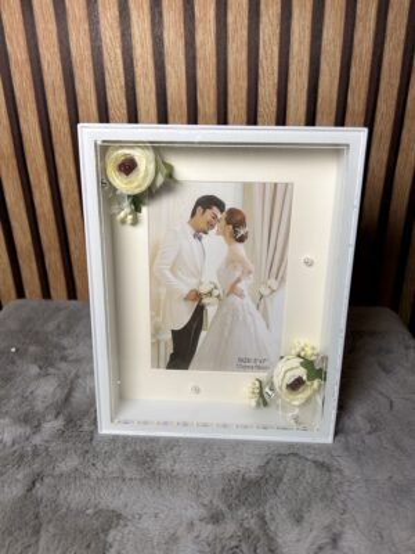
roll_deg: -1.1
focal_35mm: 26
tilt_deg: -23.4
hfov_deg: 53.1
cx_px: 208
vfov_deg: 67.3
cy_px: 277
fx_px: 416
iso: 32
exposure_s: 1/130
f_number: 1.5
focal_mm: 5.7
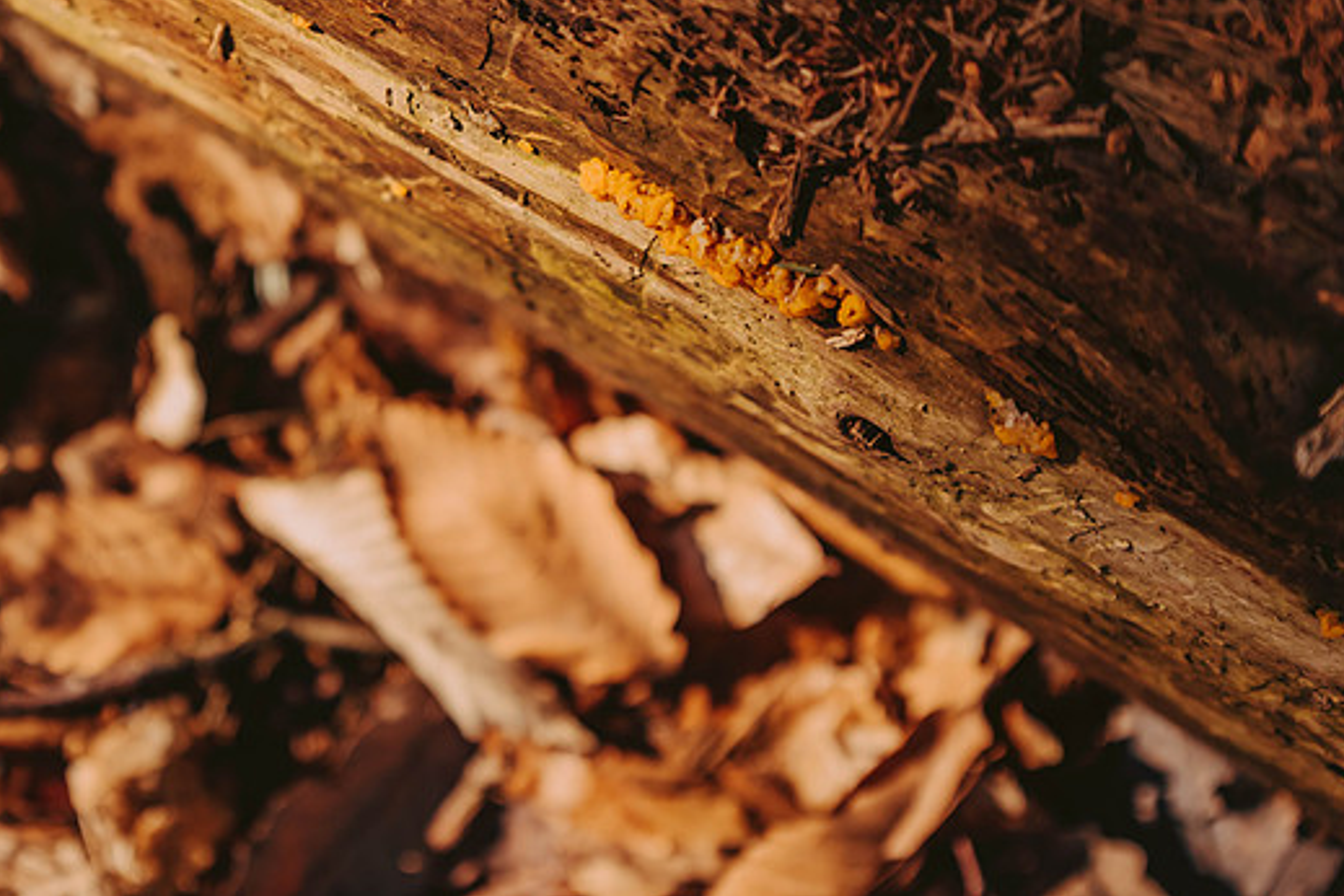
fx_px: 3845
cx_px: 459
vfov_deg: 13.3
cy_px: 239
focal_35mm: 103
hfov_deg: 19.8
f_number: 2.8
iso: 640
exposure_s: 1/1600
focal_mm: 70
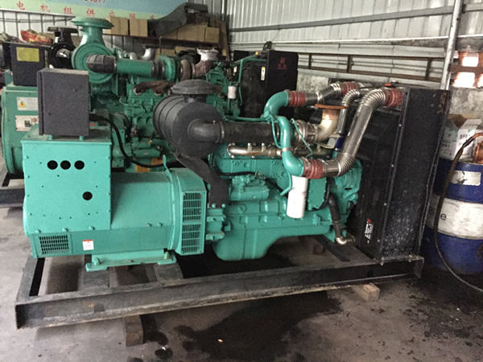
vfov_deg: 48.2
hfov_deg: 61.7
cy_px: 181
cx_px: 242
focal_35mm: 29
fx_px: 405
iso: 1600
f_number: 2.2
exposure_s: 1/17
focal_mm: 4.15
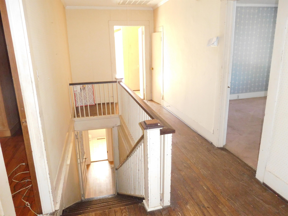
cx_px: 144
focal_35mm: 25
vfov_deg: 54.9
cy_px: 108
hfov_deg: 69.4
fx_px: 208
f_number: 3.4
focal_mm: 4.5
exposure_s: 1/30
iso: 800
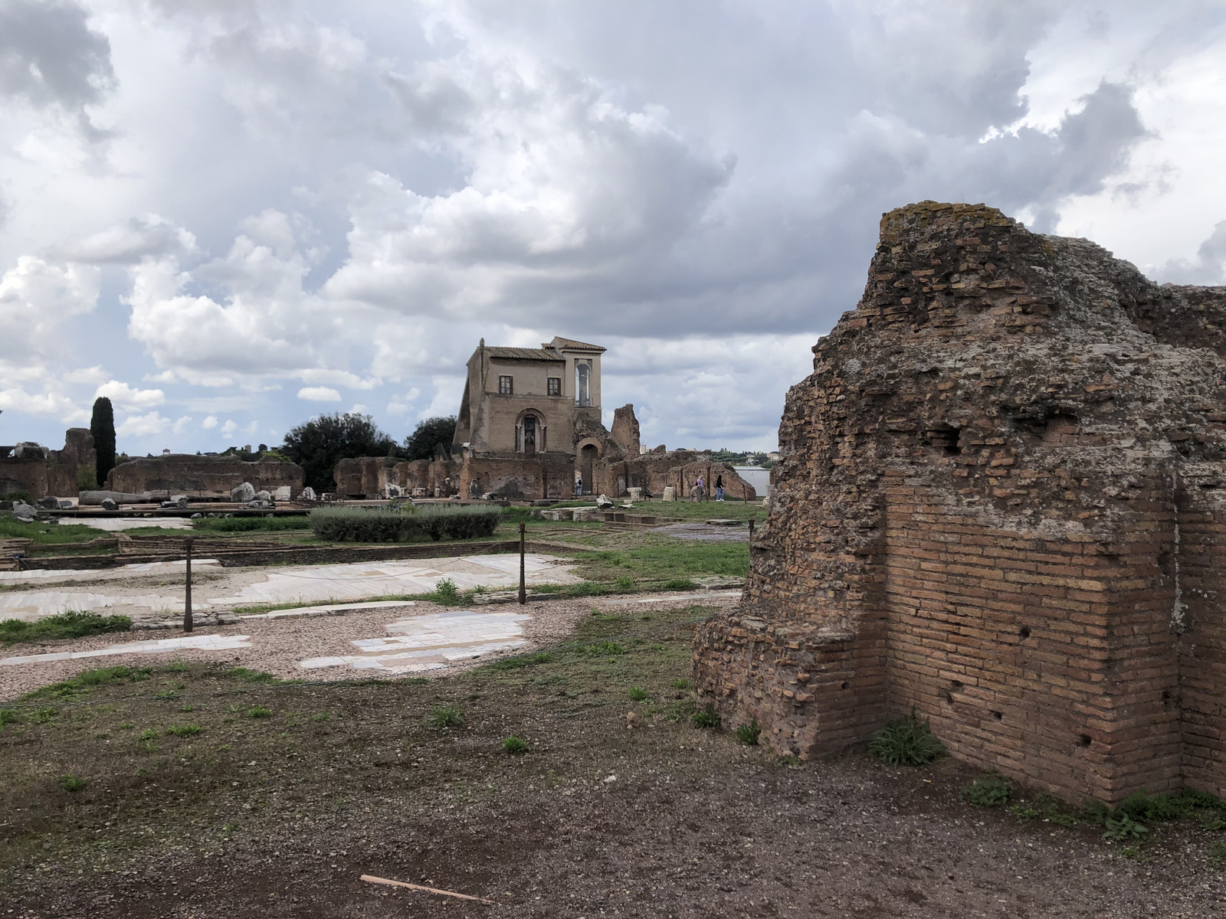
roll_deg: +1.2
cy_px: 460
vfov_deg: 49.7
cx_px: 613
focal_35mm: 28
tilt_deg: +0.3
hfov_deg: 63.4
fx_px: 992
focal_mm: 4
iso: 20
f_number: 1.8
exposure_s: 1/2703
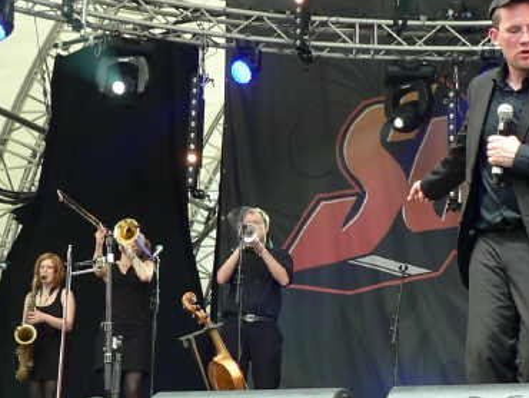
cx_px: 395
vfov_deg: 24.4
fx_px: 918
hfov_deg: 31.6
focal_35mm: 60
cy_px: 182
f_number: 2.8
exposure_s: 1/80
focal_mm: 6.4
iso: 64
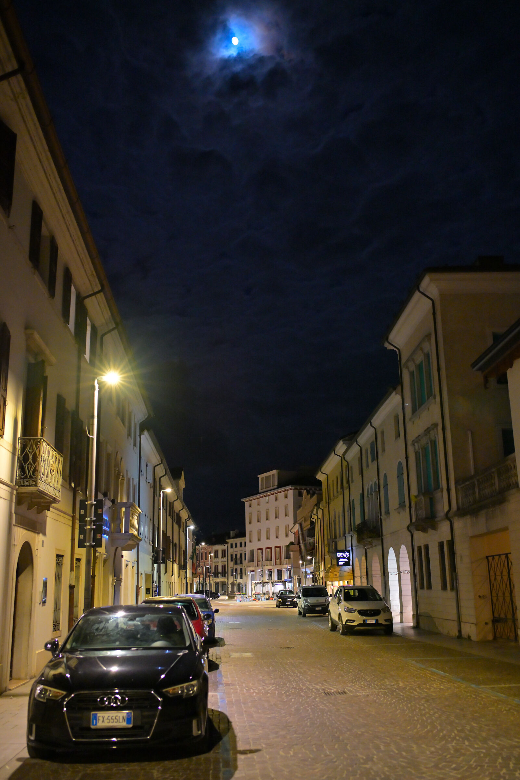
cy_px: 390
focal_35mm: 35
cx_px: 260
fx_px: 758
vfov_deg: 54.4
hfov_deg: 37.9
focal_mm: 35
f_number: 2.5
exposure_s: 1/80
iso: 2500
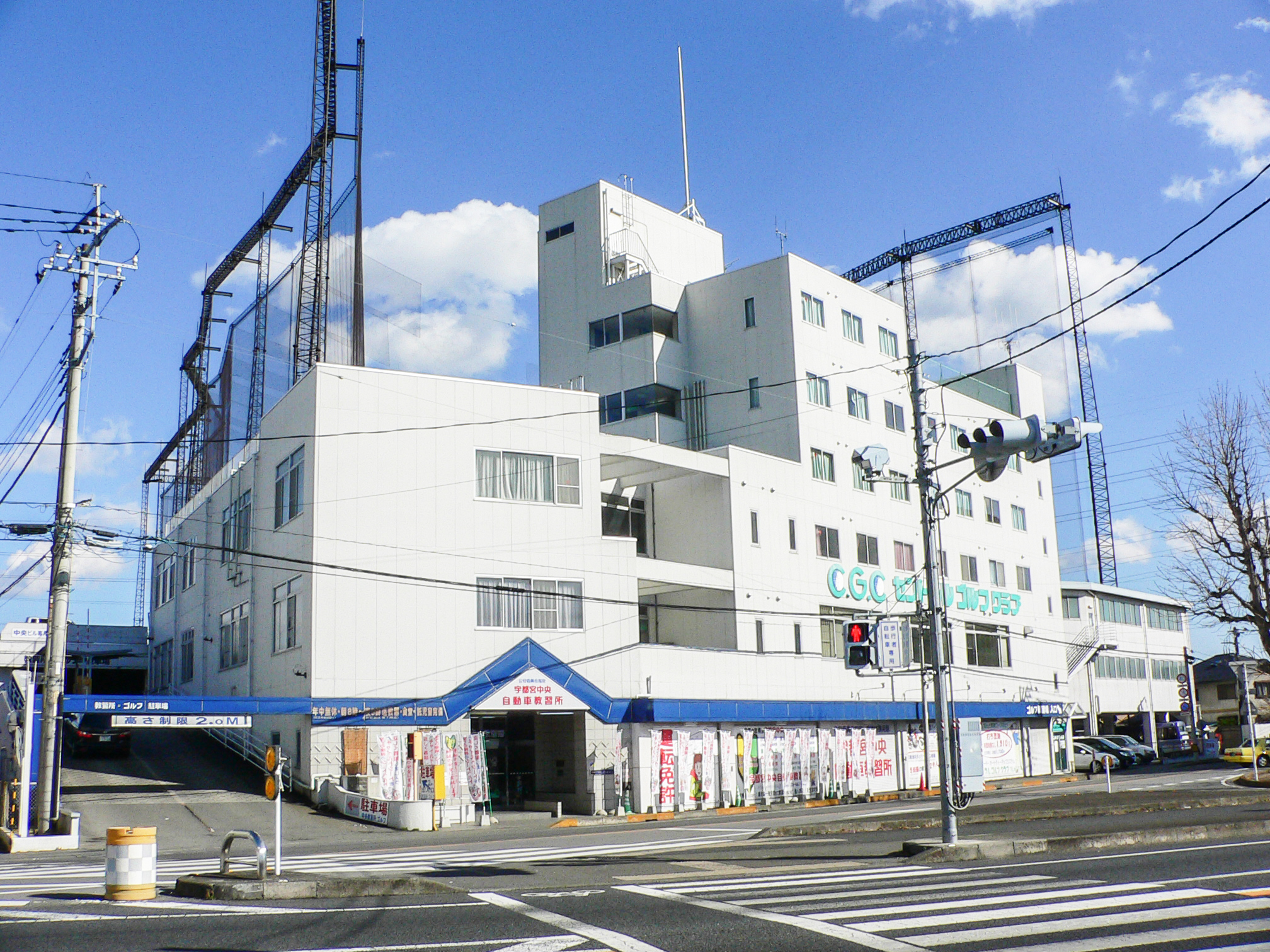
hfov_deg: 52.6
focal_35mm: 35
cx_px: 635
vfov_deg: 40.7
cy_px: 476
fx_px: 1284
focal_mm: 4.6
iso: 80
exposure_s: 1/500
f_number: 5.6
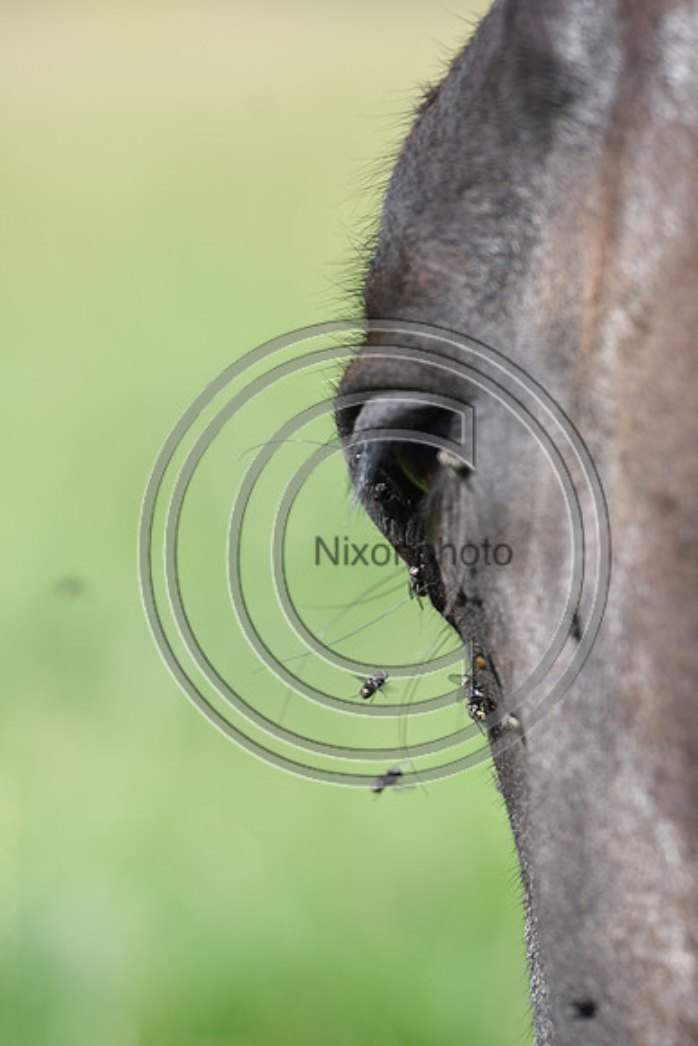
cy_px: 523
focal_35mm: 300
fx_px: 8719
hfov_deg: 4.6
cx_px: 349
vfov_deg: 6.9
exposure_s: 1/1250
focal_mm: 200
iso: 220
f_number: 3.5
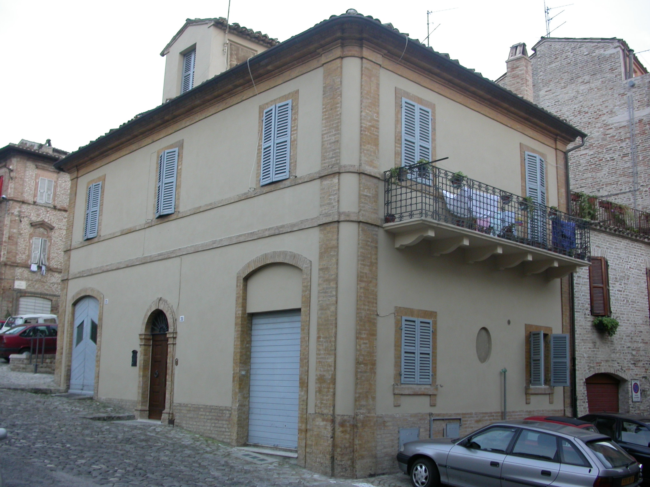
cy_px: 244
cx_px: 325
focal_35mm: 38
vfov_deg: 37.7
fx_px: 714
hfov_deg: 49.0
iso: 100
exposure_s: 1/53.3
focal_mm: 7.85
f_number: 2.6
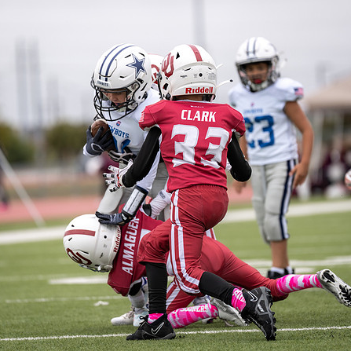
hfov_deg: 5.7
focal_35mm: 308
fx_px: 3533
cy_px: 164
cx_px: 174
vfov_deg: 5.7
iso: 200
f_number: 2.8
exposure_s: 1/1250
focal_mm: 200
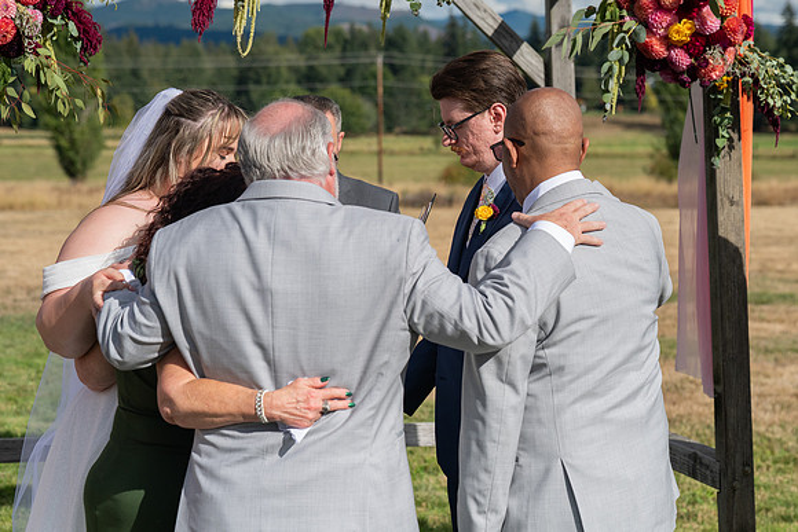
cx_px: 472
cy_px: 217
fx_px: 1785
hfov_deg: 25.2
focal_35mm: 81
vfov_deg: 17.0
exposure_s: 1/5000
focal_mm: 68
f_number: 4.5
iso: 400
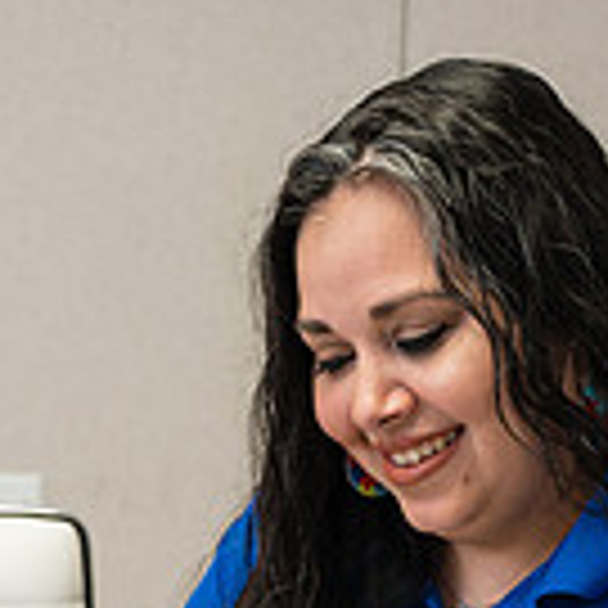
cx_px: 140
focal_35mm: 122
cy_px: 856
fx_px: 2424
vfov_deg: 13.6
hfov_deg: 14.2
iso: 1250
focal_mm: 33.5
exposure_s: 1/200
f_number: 3.5
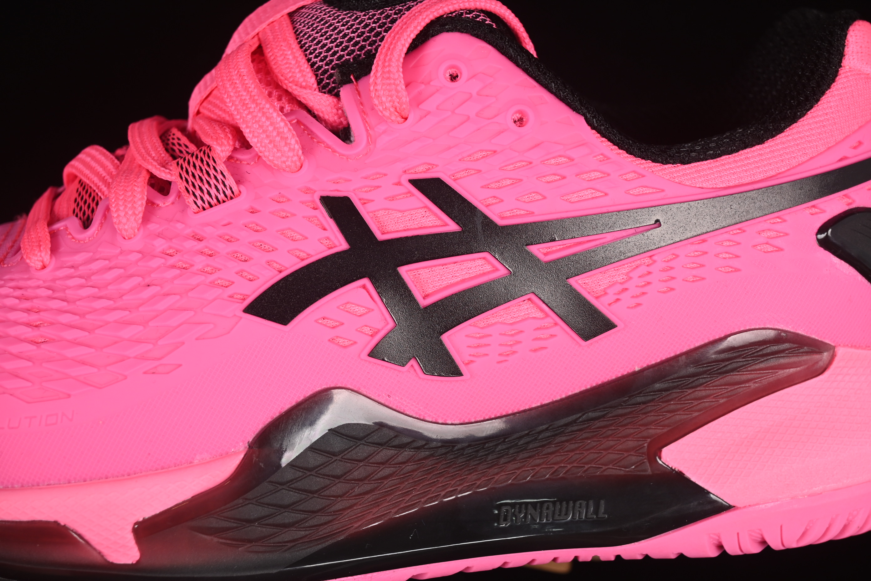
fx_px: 1814
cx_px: 436
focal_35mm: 75
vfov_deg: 18.2
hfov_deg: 27.0
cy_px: 290
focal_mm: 50
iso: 160
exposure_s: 1/80
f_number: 7.1
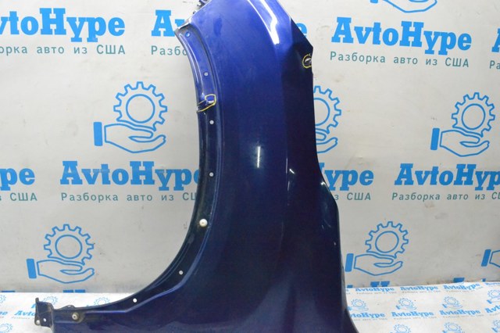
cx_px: 250
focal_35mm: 27
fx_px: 375
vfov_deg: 47.9
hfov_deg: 67.4
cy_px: 166
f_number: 9
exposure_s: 1/160
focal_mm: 18
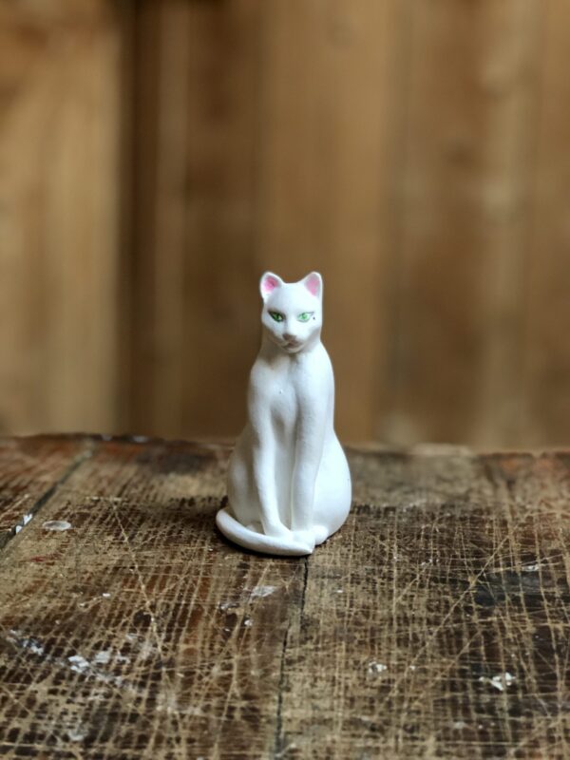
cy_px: 380
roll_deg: -1.7
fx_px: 1251
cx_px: 285
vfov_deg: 33.8
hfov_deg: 25.7
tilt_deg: -11.8
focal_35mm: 57
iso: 250
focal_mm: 6.6
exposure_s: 1/33
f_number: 2.8
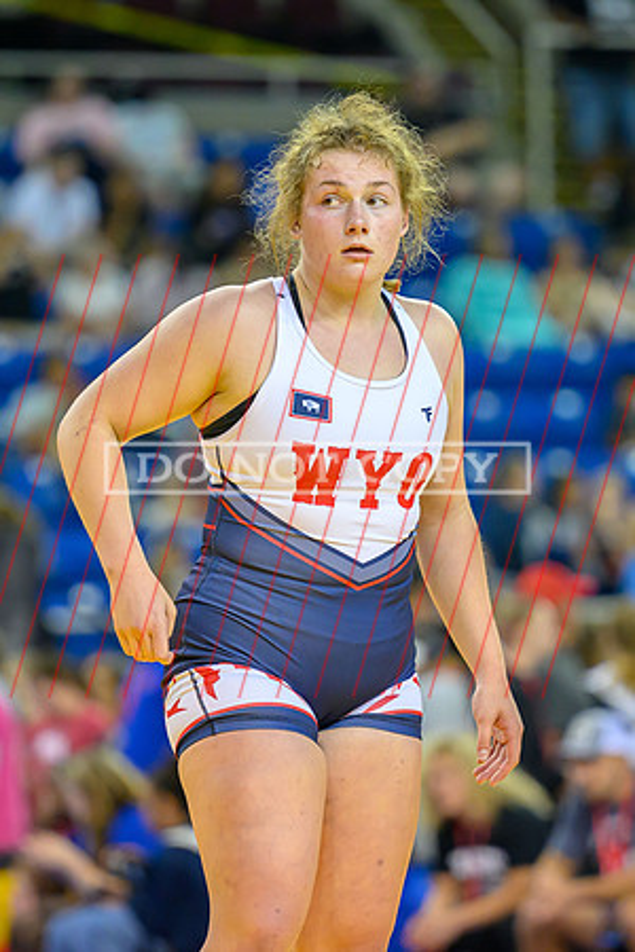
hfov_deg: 4.2
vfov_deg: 6.3
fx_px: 8717
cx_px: 314
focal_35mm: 330
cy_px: 462
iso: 2500
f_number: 2.8
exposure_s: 1/800
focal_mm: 175
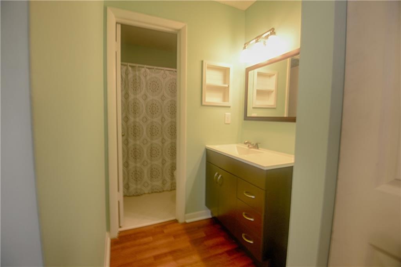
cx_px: 200
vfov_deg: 73.7
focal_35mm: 16
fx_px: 178
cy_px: 134
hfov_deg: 96.8
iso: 200
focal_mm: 16
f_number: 8
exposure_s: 1/1.6
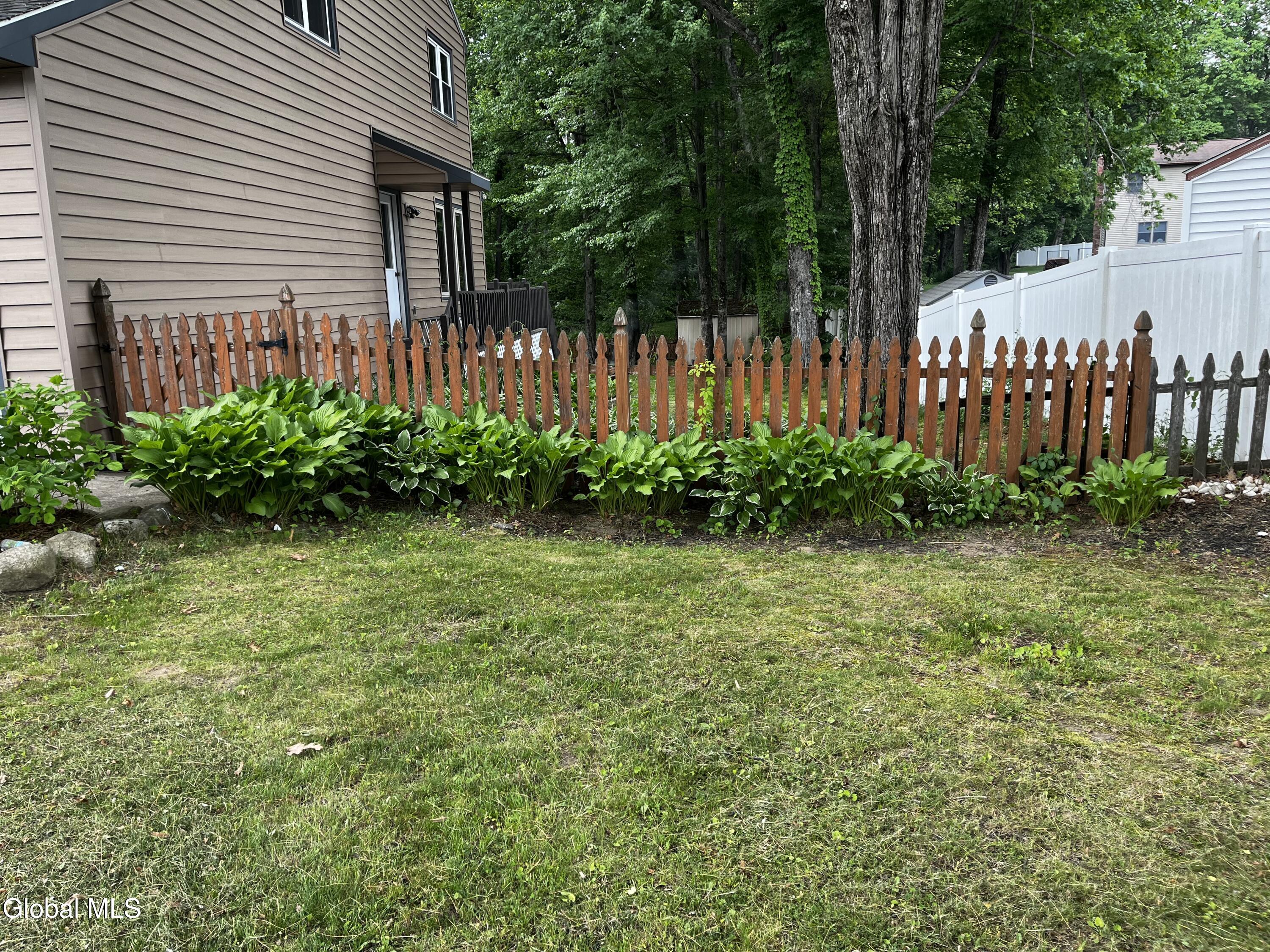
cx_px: 635
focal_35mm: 26
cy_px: 476
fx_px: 954
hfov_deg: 67.3
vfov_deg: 53.1
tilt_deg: -11.9
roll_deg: +1.6
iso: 40
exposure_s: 1/224
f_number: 1.6
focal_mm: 5.1
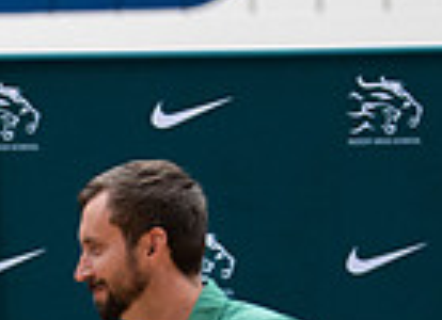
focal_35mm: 279
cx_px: -287
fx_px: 3520
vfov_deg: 5.0
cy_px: 793
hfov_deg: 7.0
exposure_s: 1/320
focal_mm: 50
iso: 400
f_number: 1.2
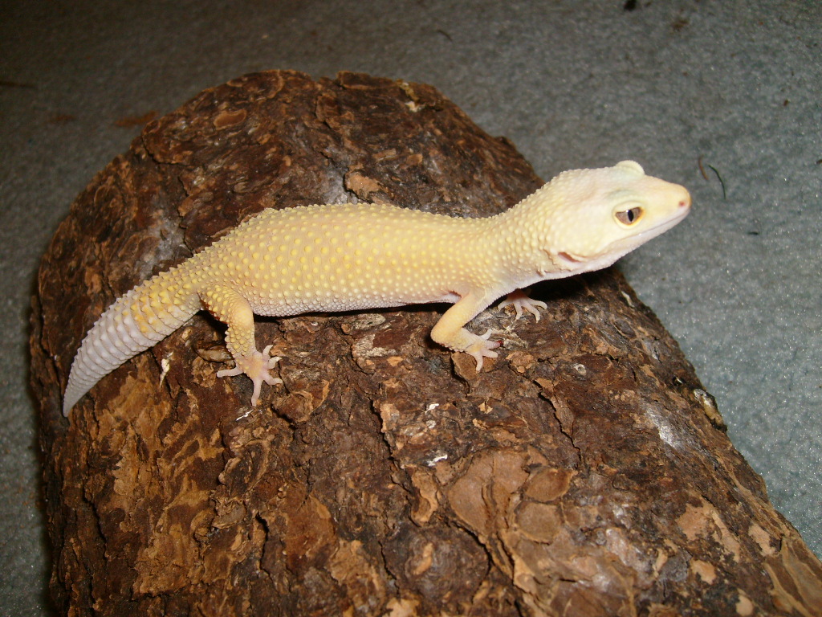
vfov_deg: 40.7
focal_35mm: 35
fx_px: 831
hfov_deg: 52.6
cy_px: 308
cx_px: 411
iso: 100
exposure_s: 1/45
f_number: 2.8
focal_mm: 5.8
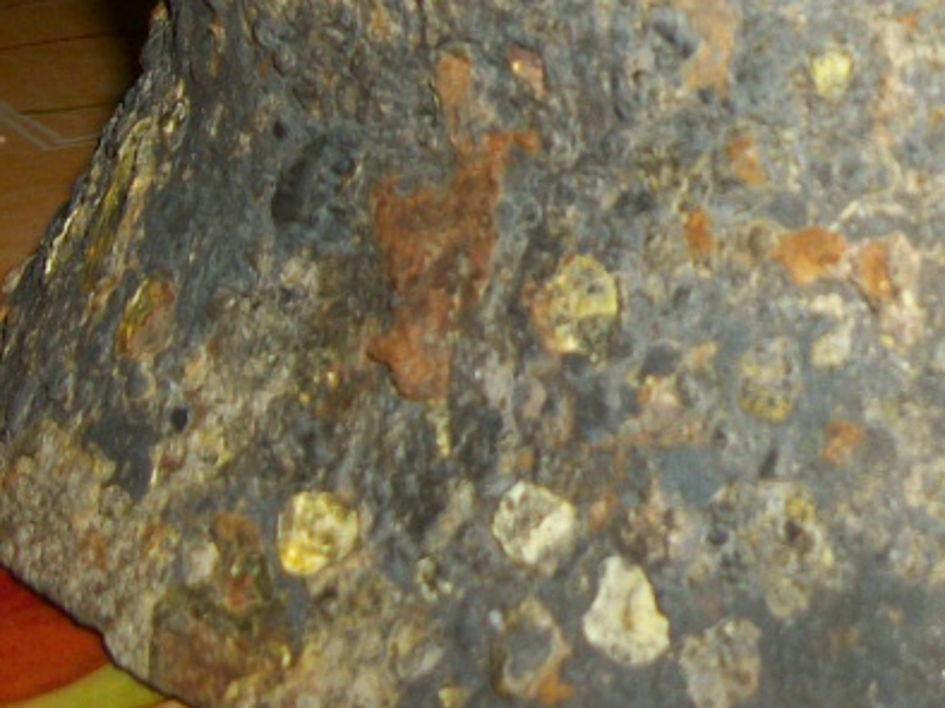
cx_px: 1166
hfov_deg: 17.9
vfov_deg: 14.0
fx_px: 2837
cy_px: -14
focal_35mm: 104
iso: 80
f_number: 2.9
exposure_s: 1/60
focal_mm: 5.7
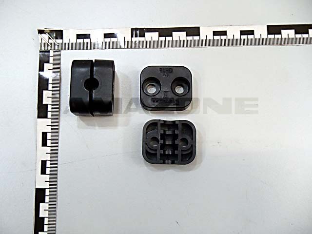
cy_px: 117
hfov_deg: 38.9
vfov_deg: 29.7
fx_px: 442
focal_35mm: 49
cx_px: 156
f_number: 4.9
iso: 500
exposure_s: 1/50
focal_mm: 8.8
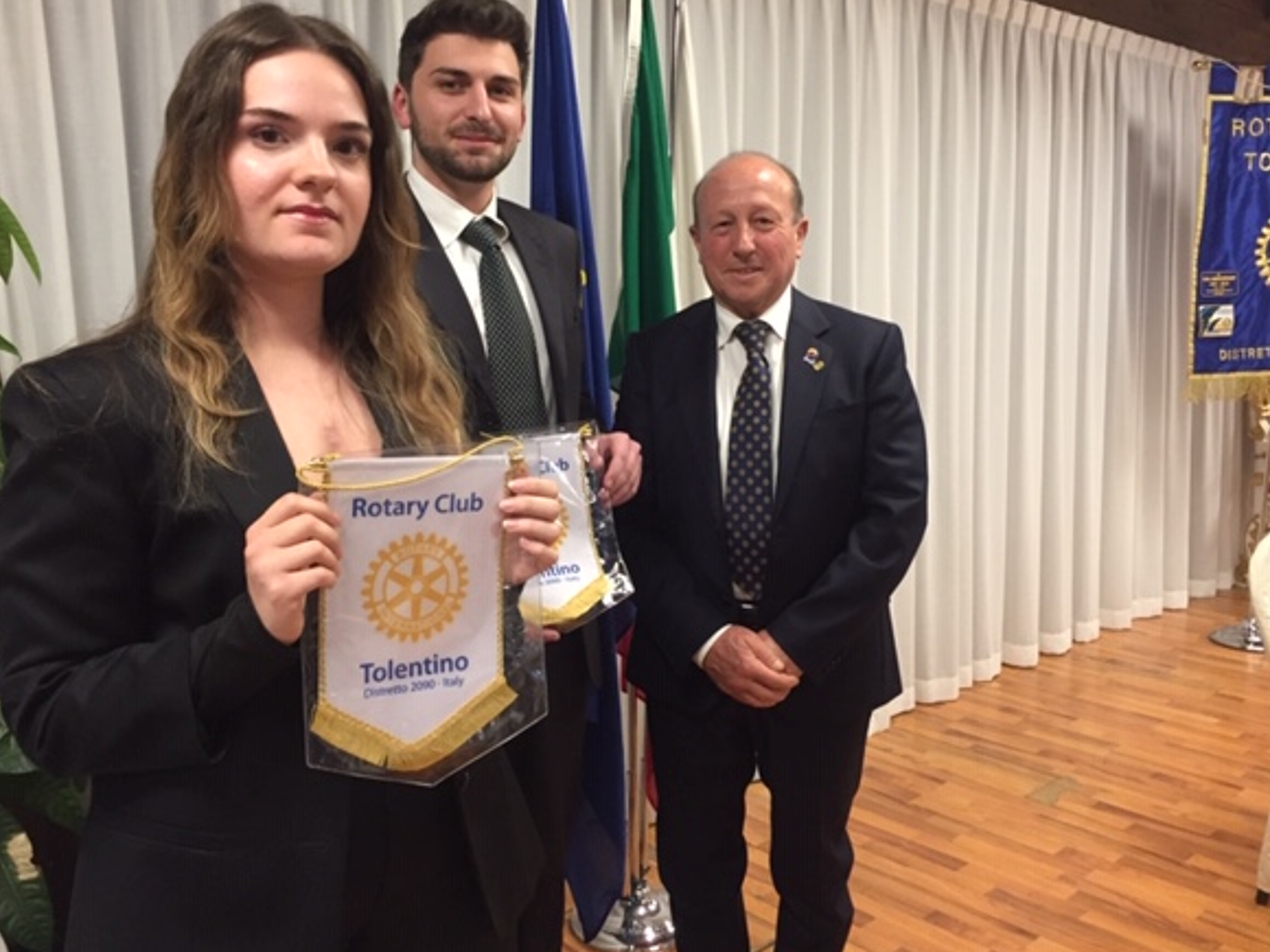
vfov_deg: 44.1
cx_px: 655
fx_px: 1174
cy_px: 451
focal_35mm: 32
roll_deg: +0.7
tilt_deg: -6.9
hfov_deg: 56.8
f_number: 2.2
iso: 200
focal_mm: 4.15
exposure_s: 1/33
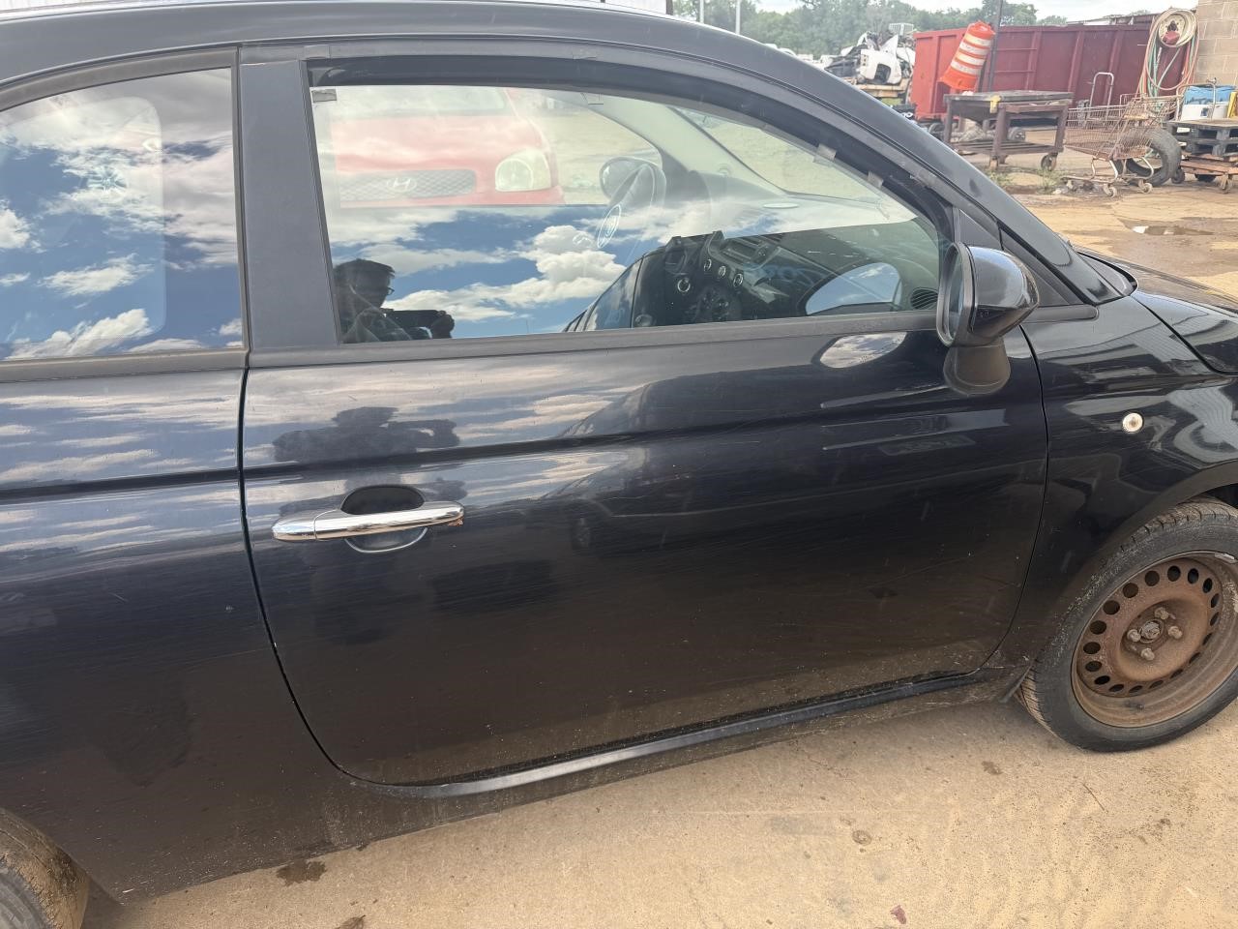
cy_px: 464
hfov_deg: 71.6
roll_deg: +0.7
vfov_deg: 56.8
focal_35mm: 24
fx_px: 858
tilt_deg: -24.3
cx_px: 619
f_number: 1.78
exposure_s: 1/478
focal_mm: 6.76
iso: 80
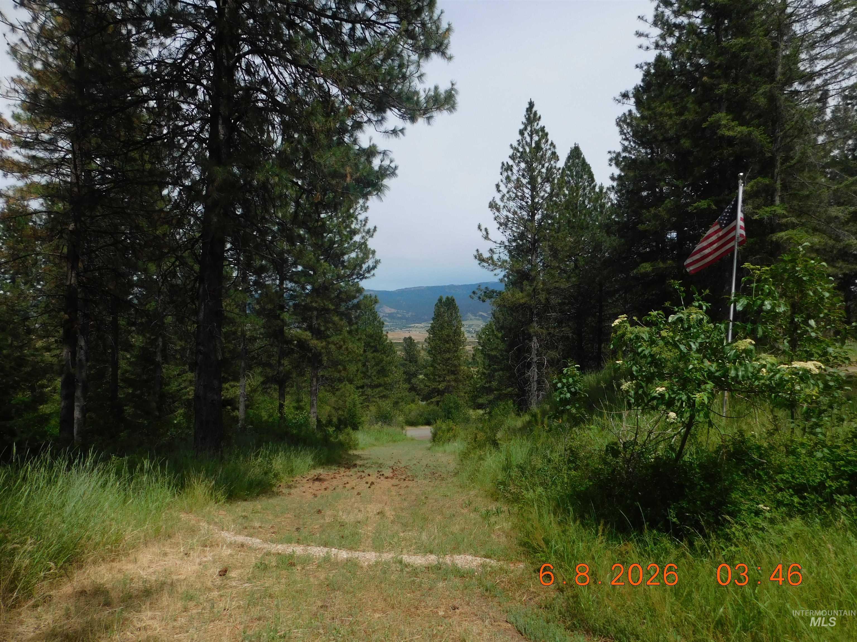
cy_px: 321
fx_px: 569
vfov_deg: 58.9
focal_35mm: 23
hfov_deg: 73.9
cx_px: 428
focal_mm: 4
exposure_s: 1/800
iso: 125
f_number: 6
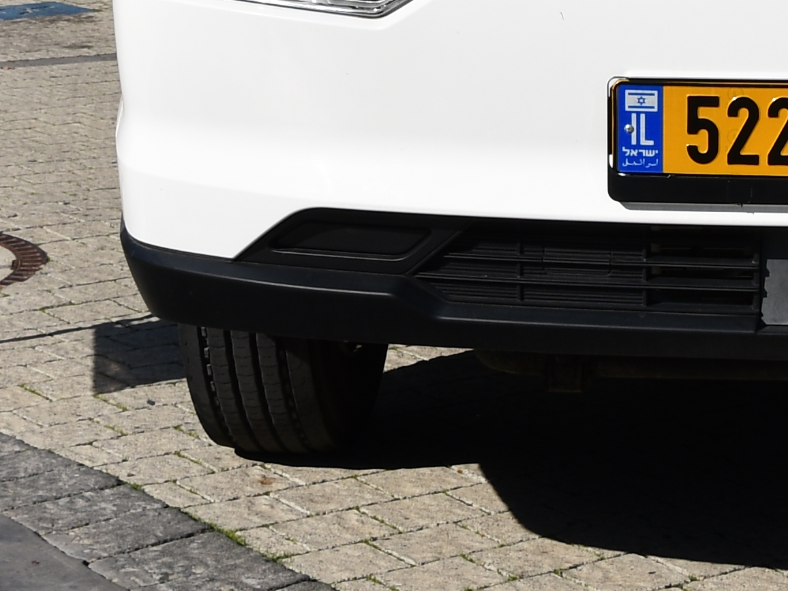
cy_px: -450
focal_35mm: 125
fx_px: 2846
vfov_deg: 11.1
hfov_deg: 15.7
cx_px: 596
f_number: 10
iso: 100
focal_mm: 18
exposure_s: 1/400
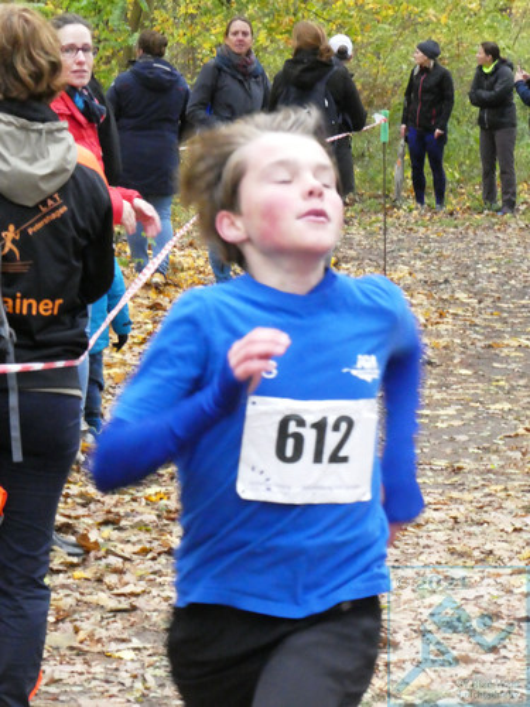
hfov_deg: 7.4
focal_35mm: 200
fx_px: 4083
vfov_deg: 9.9
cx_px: 265
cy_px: 354
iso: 1600
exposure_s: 1/80
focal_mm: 35.8
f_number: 5.6
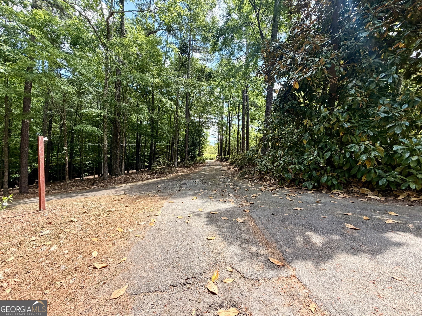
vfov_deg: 85.7
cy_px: 158
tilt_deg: -7.7
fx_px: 171
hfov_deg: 102.1
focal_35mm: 14
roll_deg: +0.5
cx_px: 211
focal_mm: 2.22
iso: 50
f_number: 2.2
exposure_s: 1/381
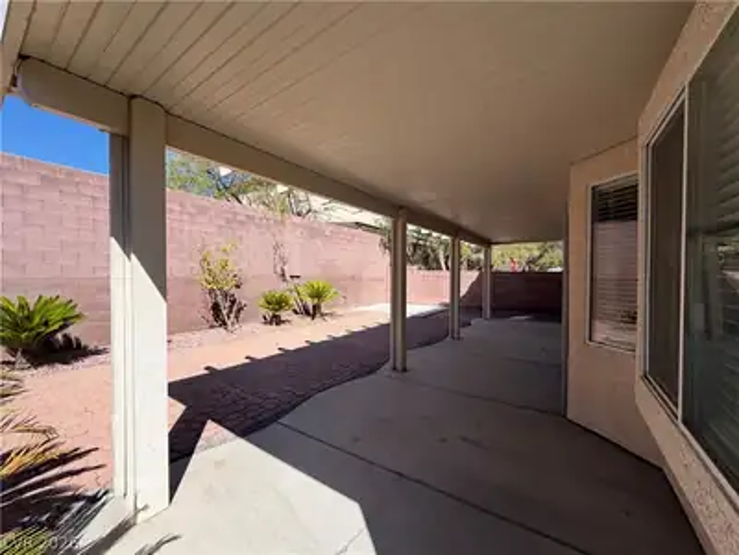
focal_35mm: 14
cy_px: 278
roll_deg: -0.2
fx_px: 299
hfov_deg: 102.1
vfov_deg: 85.7
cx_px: 370
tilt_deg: -1.1
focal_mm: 2.22
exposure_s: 1/770
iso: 25
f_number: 2.2
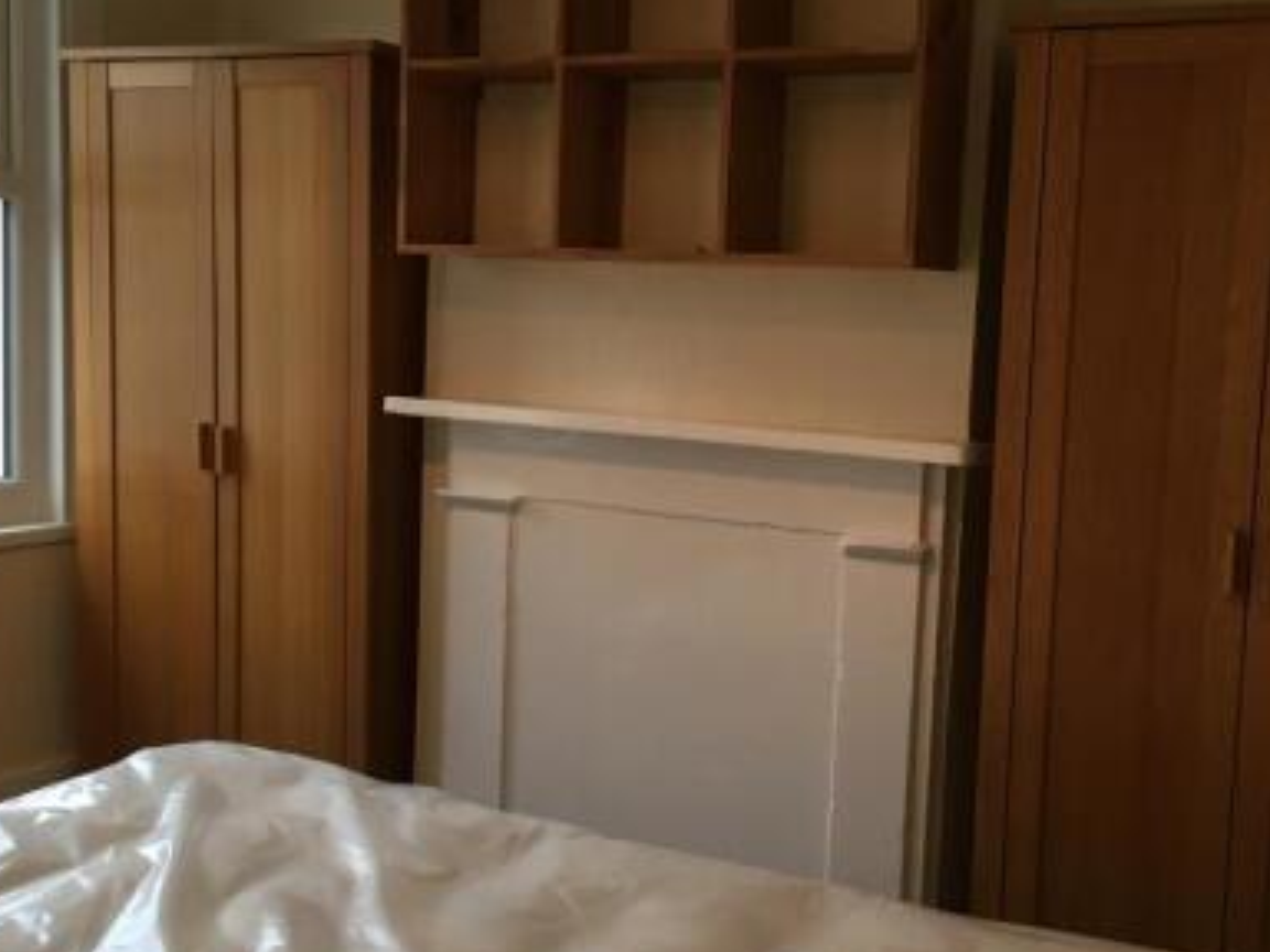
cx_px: 650
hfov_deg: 42.9
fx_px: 1614
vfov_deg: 32.9
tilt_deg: -6.4
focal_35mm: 44
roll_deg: -1.9
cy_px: 504
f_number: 2.2
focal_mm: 4.15
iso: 50
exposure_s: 1/33
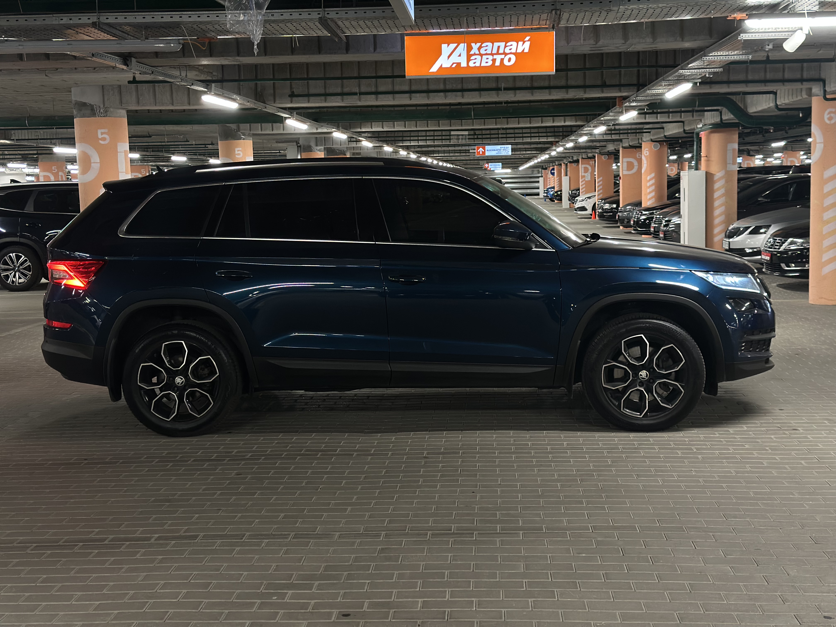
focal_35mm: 48
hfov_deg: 39.7
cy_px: 314
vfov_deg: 30.3
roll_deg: +1.5
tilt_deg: -6.9
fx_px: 1159
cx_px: 418
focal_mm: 6.86
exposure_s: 1/50
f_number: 1.78
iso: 250
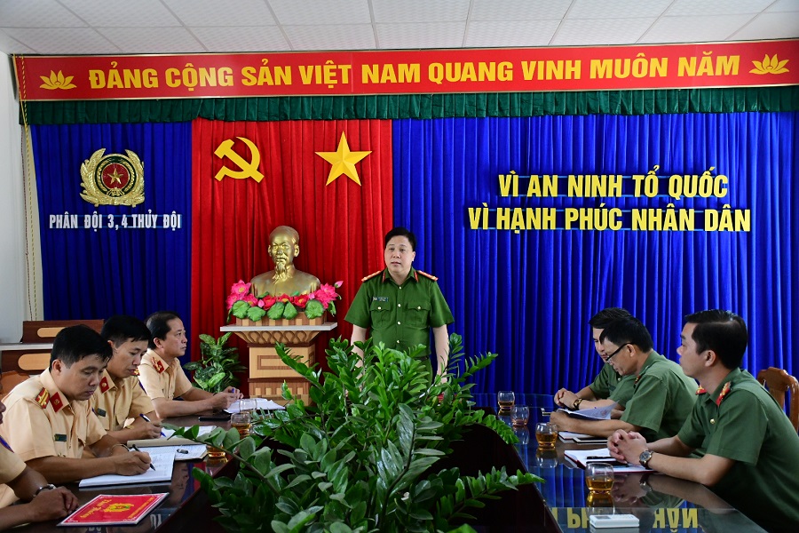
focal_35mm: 39
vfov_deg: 34.2
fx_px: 866
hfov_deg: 49.6
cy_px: 266
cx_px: 400
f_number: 3.8
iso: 2500
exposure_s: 1/200
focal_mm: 26
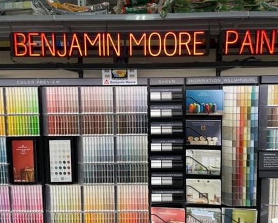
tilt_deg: -2.7
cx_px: 148
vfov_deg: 51.6
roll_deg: +0.5
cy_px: 109
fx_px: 231
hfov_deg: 62.1
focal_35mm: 28
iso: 50
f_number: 1.6
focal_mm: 4.2
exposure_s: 1/125
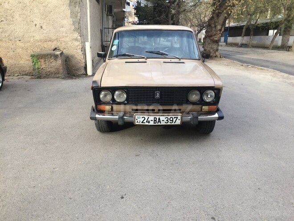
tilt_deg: -12.2
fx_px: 246
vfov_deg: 48.2
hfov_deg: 61.7
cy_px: 110
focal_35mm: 29
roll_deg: -0.6
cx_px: 147
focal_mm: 4.15
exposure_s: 1/232
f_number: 2.2
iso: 32
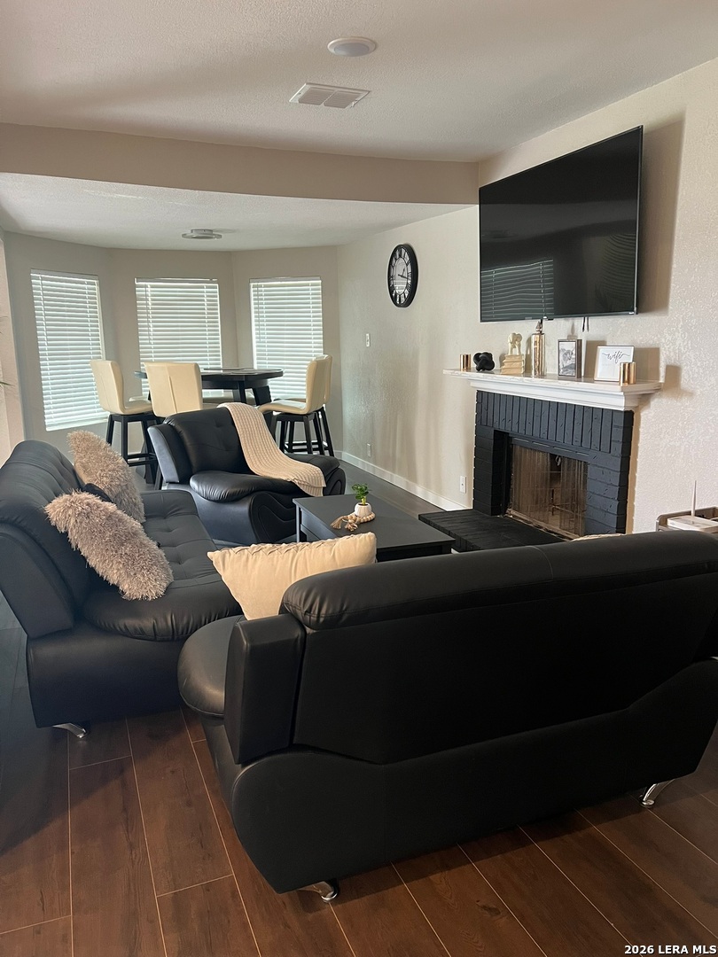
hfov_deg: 53.1
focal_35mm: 26
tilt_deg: -11.0
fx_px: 719
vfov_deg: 67.3
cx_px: 359
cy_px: 478
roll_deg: -0.3
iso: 400
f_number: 1.5
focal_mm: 5.7
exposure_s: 1/60
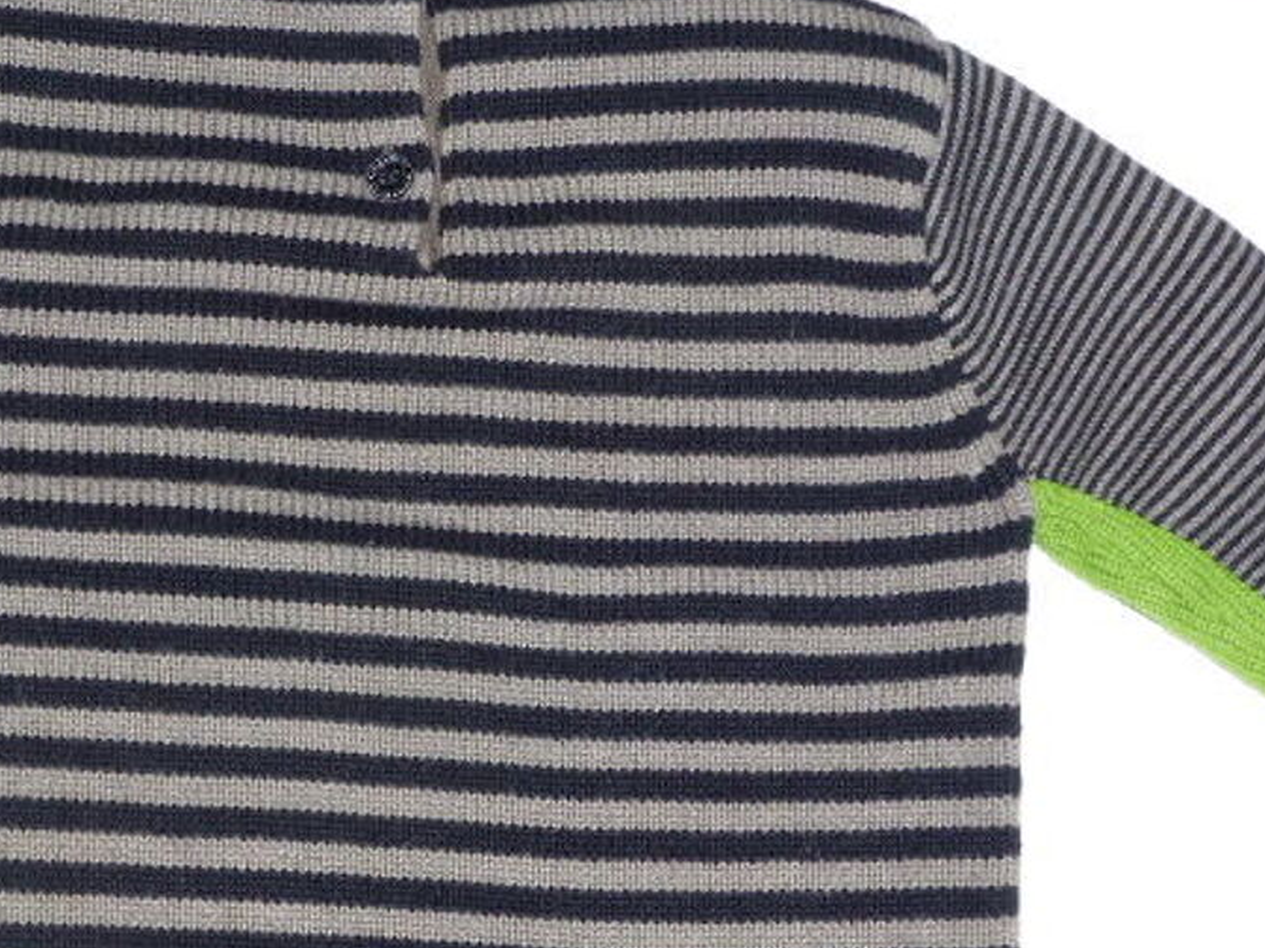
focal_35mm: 73
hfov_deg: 26.5
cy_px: 603
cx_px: 390
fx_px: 2667
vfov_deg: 20.1
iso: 100
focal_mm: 8.5
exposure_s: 1/60
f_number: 4.2
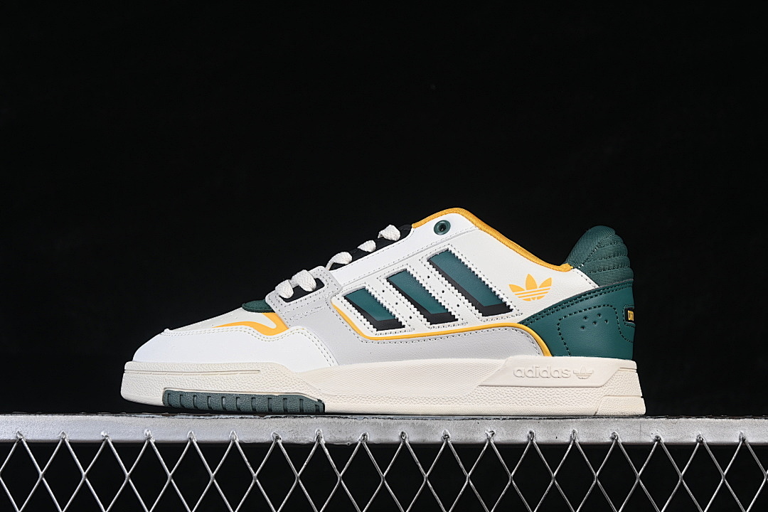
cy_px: 256
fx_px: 1600
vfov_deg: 18.2
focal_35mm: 75
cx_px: 384
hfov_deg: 27.0
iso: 160
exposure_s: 1/80
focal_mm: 50
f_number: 8
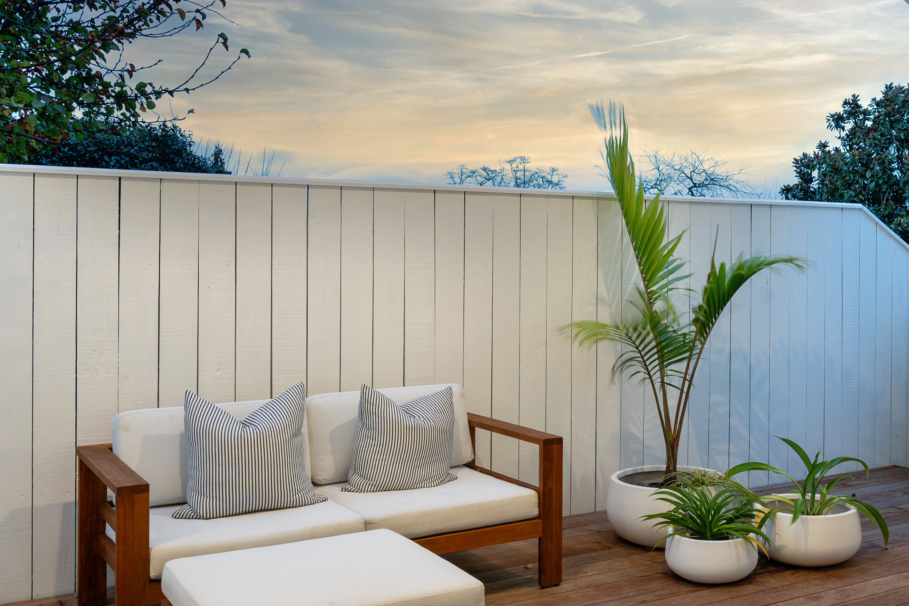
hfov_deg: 47.9
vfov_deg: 33.4
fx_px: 1007
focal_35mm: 40
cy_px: 252
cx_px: 599
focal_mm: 22.5
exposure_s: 1/4
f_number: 8
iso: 400
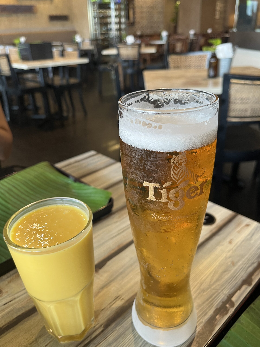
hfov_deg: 53.1
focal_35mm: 26
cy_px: 174
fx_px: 260
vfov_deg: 67.3
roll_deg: +2.2
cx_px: 130
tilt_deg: -28.8
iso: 100
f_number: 1.6
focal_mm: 5.1
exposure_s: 1/50
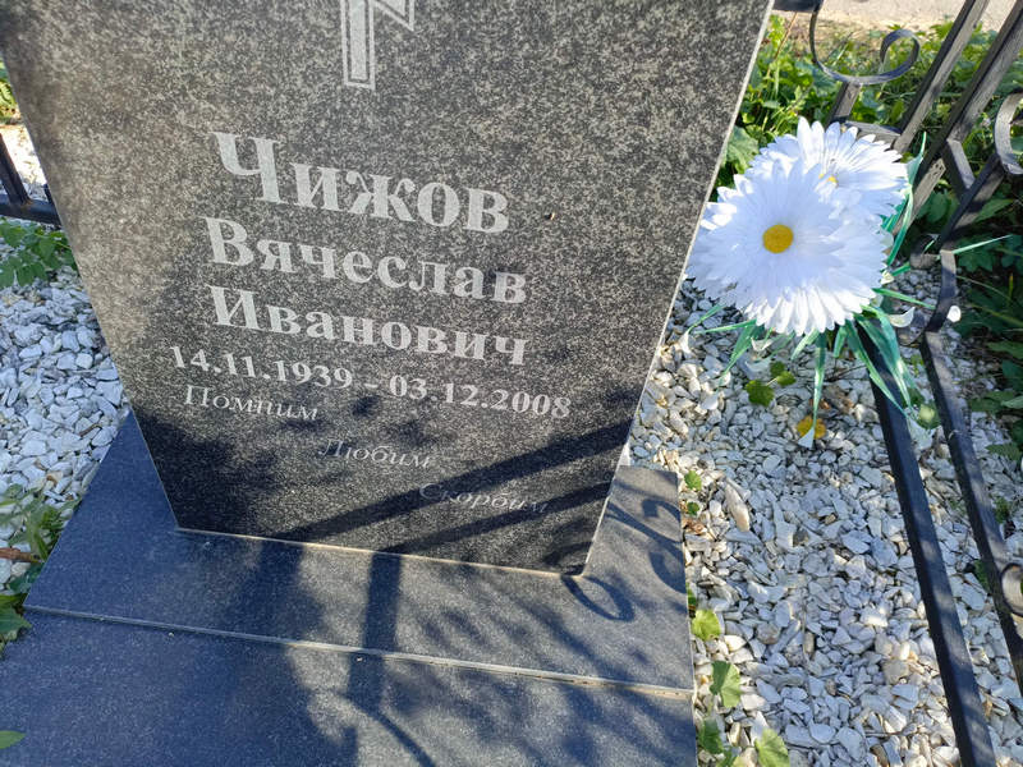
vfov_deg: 54.9
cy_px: 384
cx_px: 512
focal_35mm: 25
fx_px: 739
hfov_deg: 69.4
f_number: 1.69
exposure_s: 1/306
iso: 112
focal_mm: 4.76
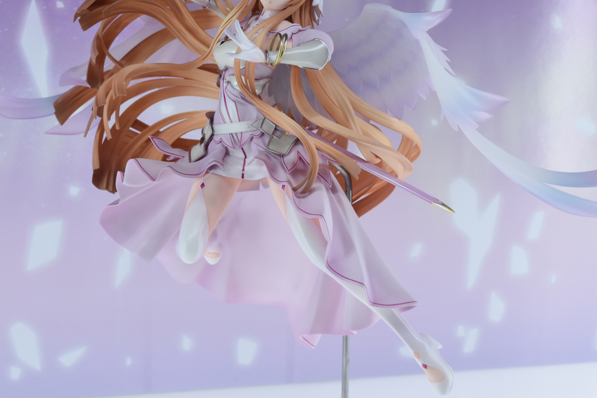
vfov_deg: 21.8
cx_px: 282
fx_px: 1028
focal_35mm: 62
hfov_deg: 32.4
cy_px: 125
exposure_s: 1/200
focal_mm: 30
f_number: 8
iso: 640
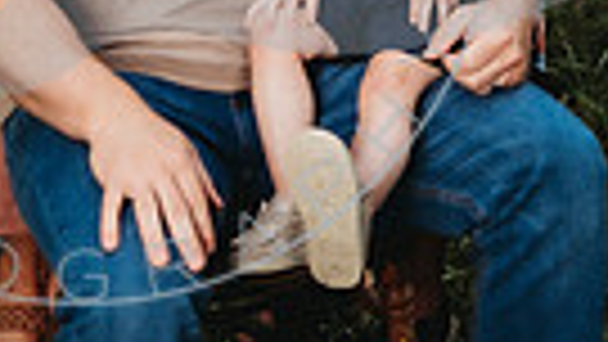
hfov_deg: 16.1
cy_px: -454
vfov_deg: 8.4
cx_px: 284
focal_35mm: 133
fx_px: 2145
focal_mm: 38
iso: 50
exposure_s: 1/200
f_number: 2.8
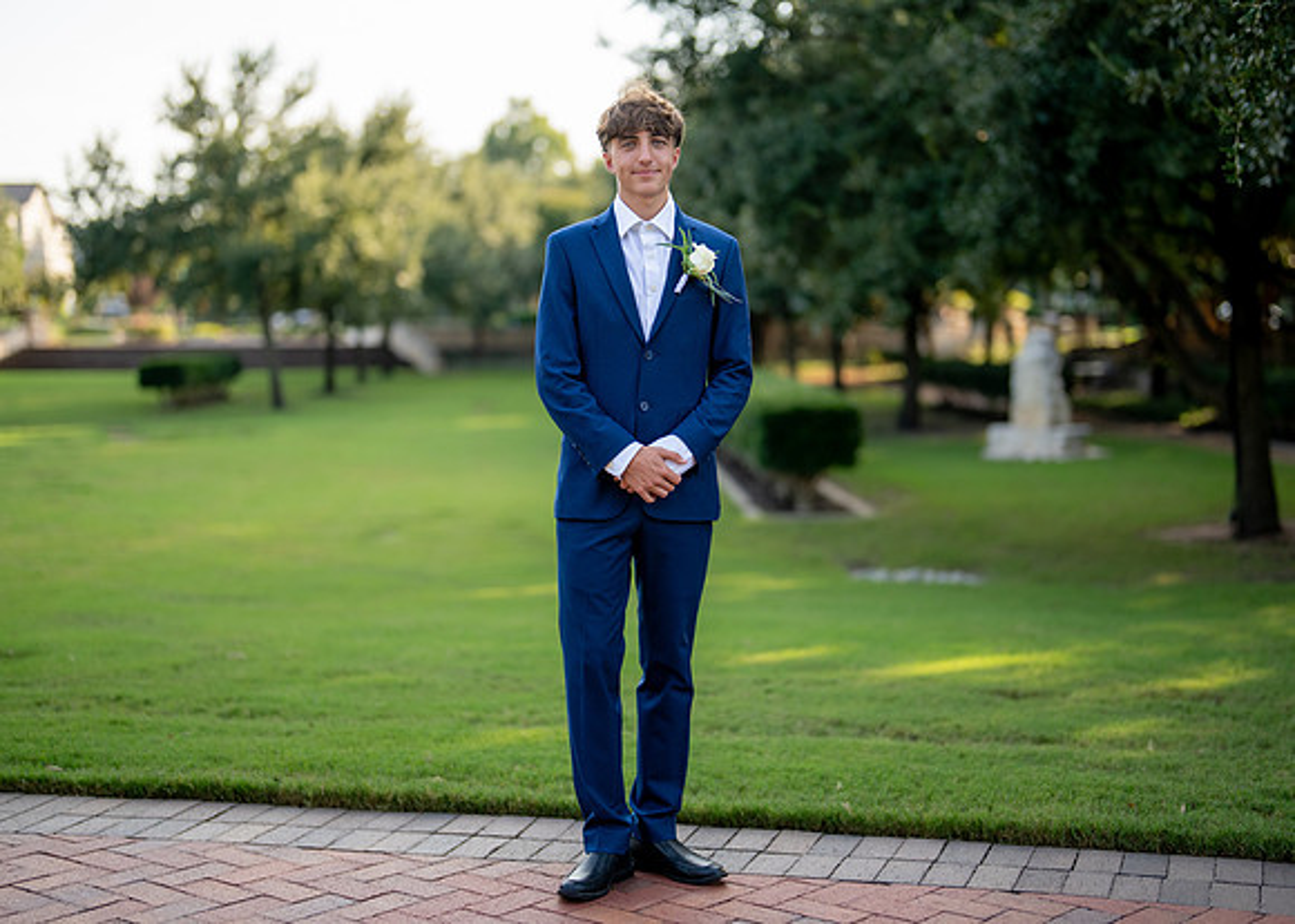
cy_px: 438
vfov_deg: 25.2
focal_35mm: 56
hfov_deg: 34.8
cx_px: 658
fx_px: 2065
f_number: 1.2
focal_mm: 50
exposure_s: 1/2500
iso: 200
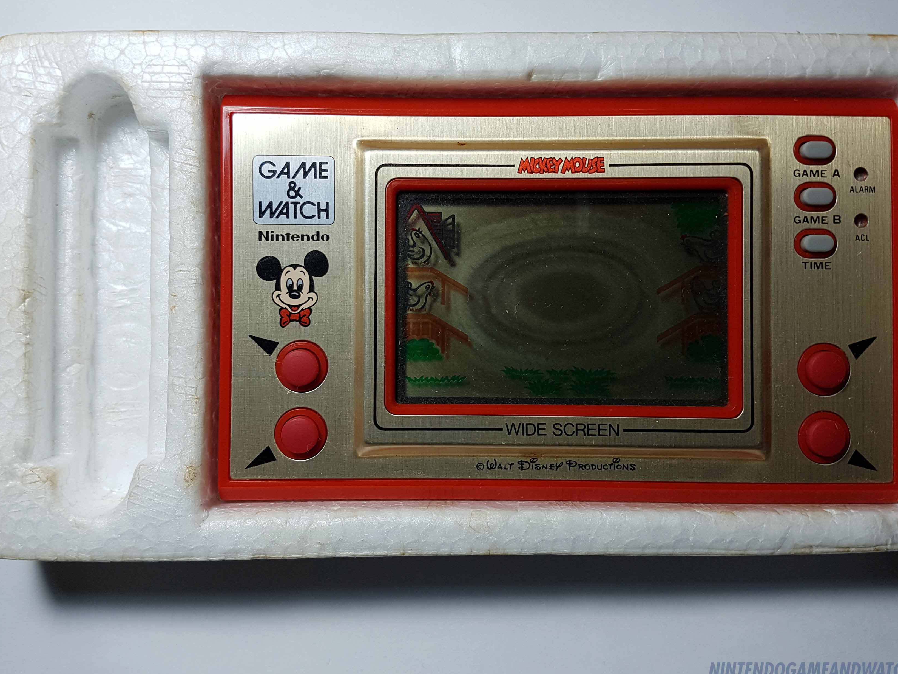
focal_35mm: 32
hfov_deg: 56.8
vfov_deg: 44.1
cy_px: 304
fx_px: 830
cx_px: 454
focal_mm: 4.2
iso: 50
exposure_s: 1/273
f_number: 1.7
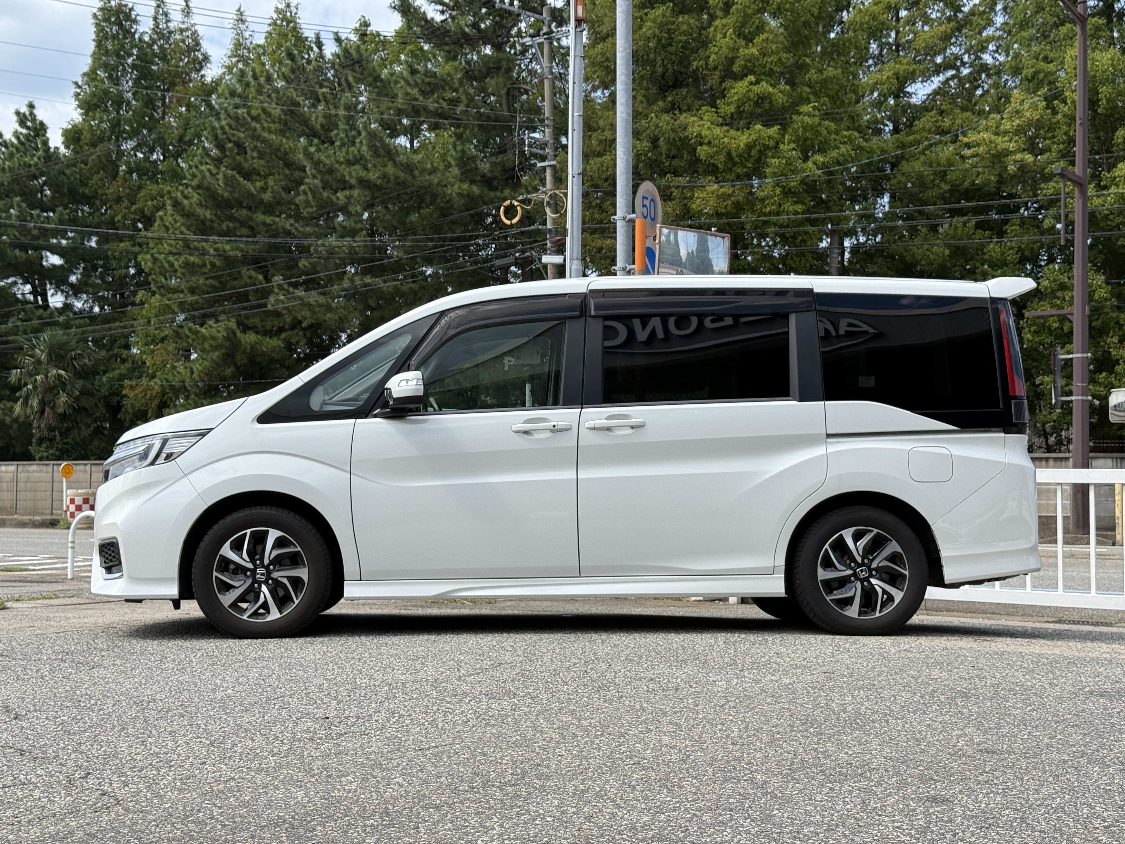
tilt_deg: +2.8
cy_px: 422
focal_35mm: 48
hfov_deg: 39.7
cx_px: 562
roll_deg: -0.5
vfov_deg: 30.3
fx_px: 1560
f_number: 1.78
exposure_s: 1/3534
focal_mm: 6.76
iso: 64
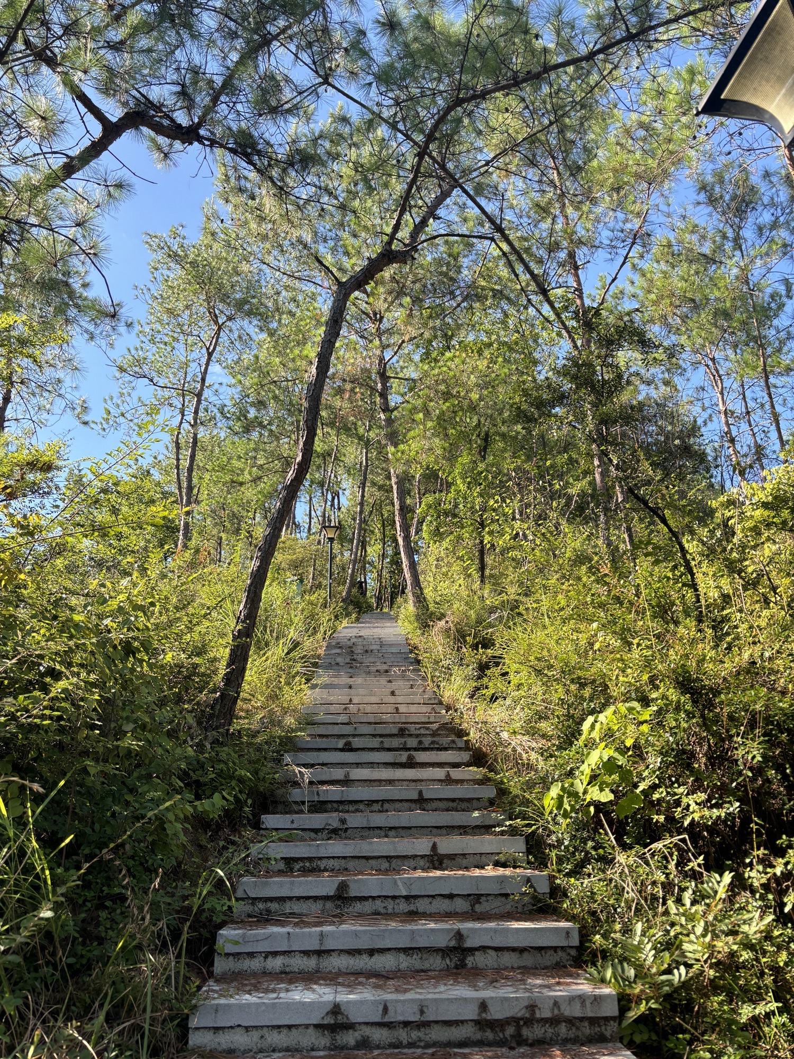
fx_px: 795
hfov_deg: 53.1
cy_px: 530
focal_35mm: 26
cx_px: 397
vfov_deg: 67.3
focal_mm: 5.96
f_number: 1.6
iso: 50
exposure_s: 1/464
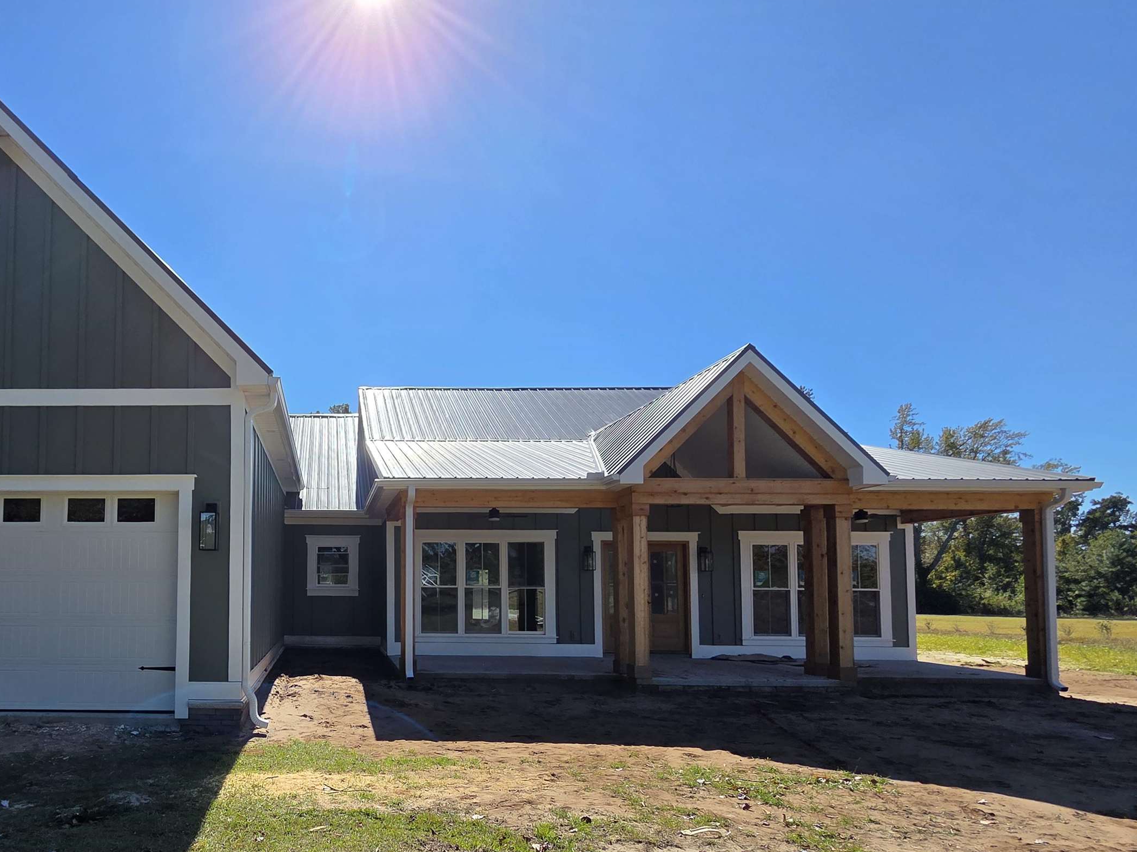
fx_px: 624
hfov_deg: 79.3
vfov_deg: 67.0
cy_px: 562
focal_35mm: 19
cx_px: 308
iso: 50
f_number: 2.2
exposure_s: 1/2391
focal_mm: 2.2
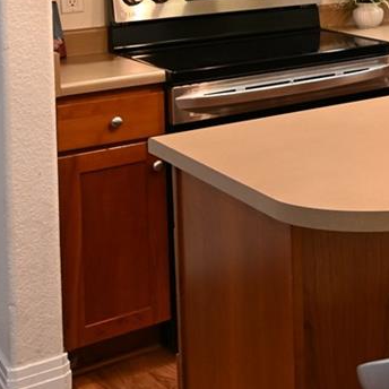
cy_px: -81
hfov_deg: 18.5
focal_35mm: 75
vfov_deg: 21.4
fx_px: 954
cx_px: 682
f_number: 6.3
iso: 1250
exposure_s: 1/20
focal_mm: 19
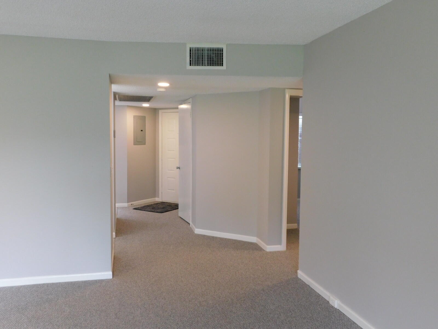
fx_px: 380
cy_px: 164
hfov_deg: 60.0
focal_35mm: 30
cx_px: 219
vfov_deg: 46.8
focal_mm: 5.3
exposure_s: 1/30
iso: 250
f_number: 3.2
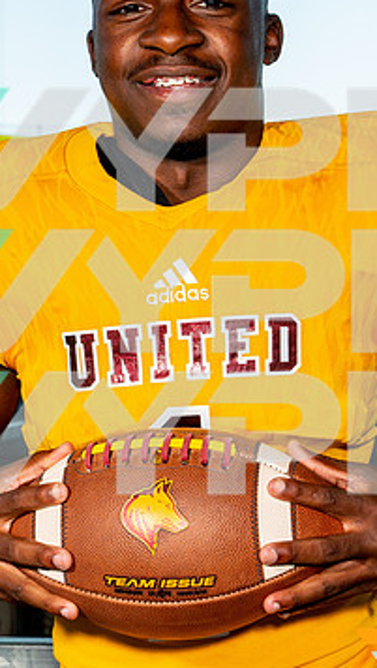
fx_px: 1896
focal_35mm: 107
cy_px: 284
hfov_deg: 11.4
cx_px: 179
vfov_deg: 20.0
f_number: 9
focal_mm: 53
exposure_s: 1/125
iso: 125
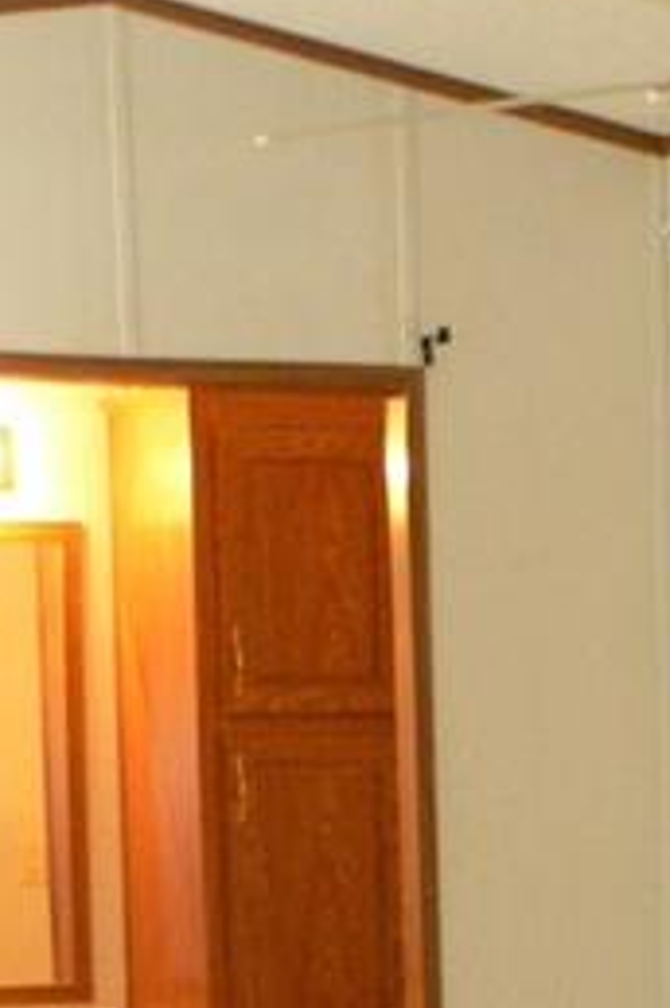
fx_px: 2939
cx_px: 674
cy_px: 1444
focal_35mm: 105
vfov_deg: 17.7
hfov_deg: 12.8
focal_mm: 6.3
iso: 200
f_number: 2.8
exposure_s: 1/8
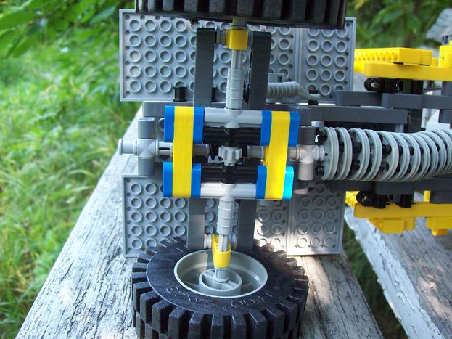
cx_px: 229
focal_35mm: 37
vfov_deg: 38.7
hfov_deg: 50.1
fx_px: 483
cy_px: 167
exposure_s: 1/64
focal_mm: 6
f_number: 2.7
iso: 130
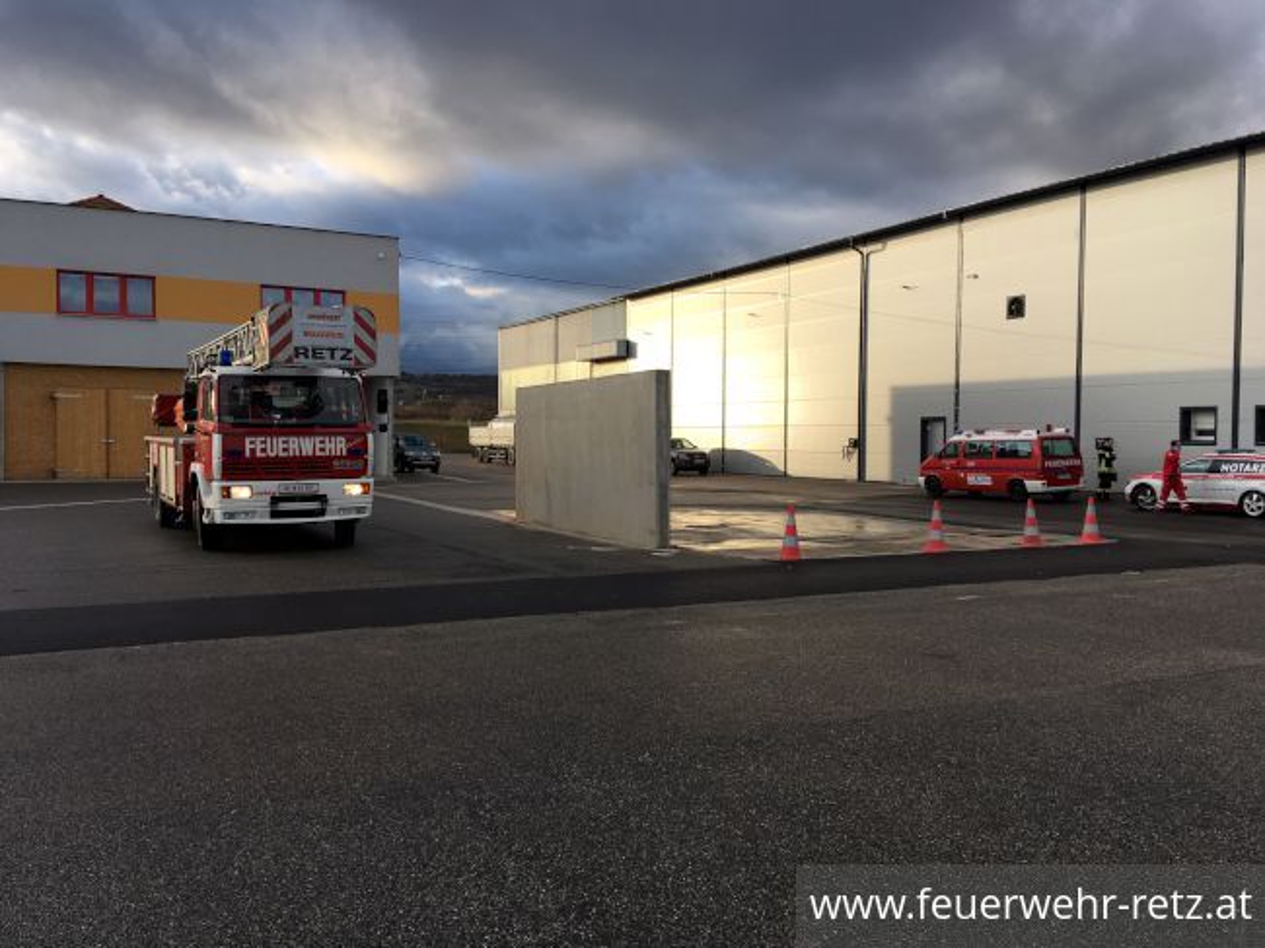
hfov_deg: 61.7
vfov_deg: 48.2
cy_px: 474
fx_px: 1059
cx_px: 632
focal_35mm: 29
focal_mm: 4.15
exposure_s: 1/496
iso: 25
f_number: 2.2
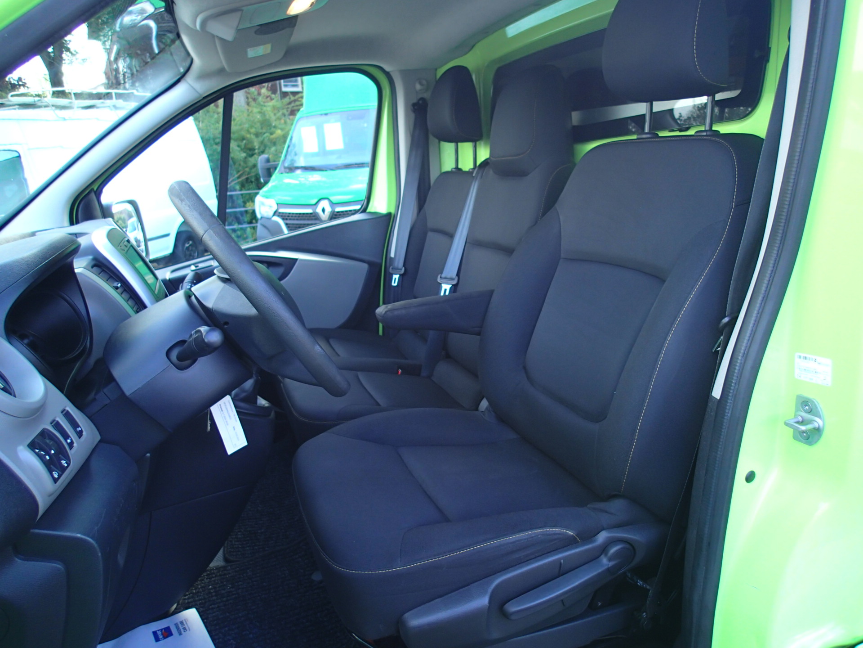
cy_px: 324
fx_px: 623
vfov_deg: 54.9
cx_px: 432
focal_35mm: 25
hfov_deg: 69.4
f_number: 2
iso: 100
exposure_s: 1/100
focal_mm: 4.5
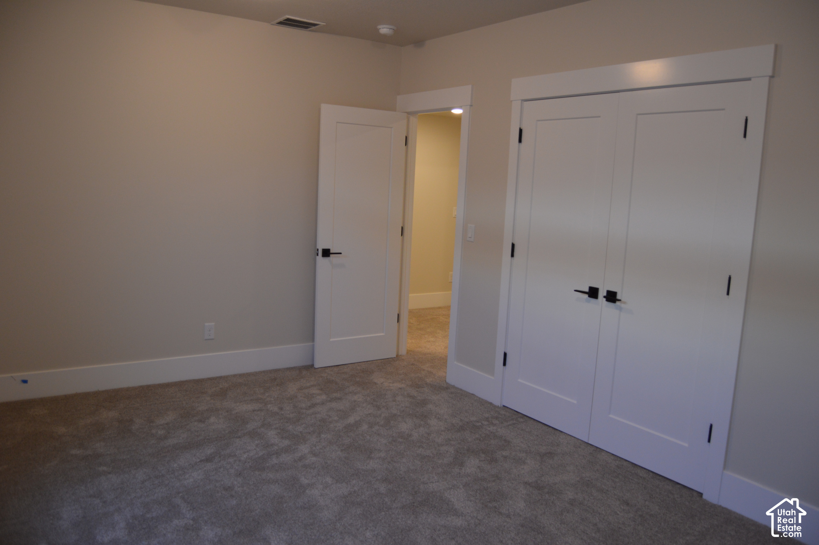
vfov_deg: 47.9
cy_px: 272
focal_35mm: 27
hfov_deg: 67.4
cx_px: 410
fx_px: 614
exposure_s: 1/60
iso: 450
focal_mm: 18
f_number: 3.5
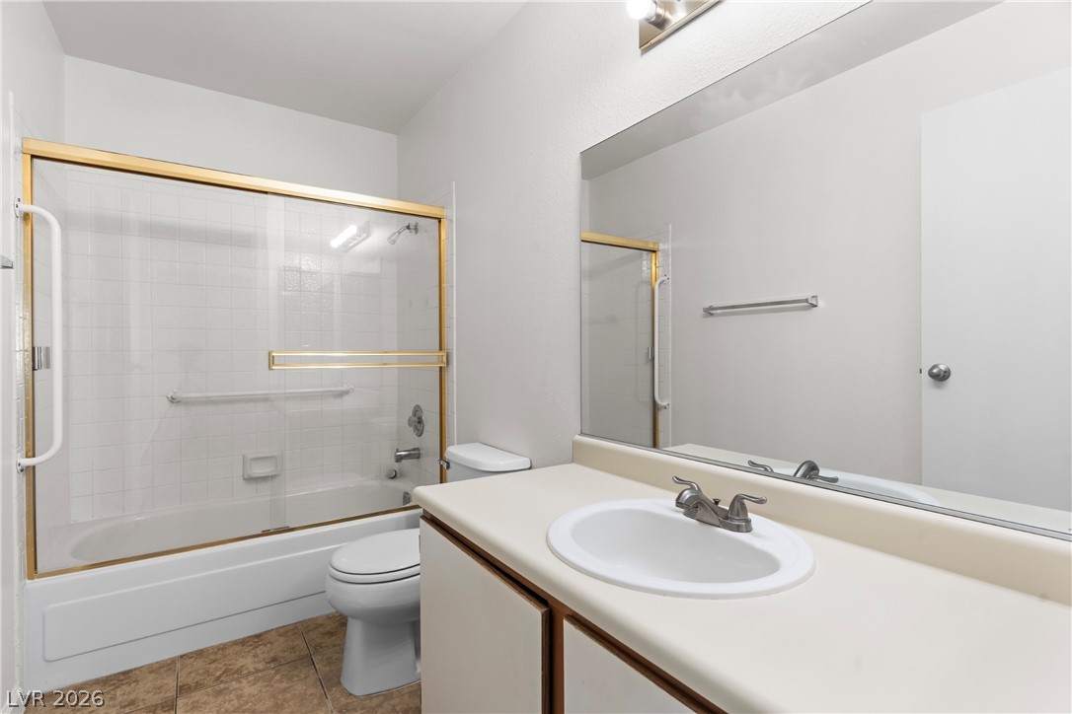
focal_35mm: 17
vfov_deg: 70.4
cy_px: 357
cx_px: 536
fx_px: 506
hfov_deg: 93.3
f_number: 8
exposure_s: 1/15
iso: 400
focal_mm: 17
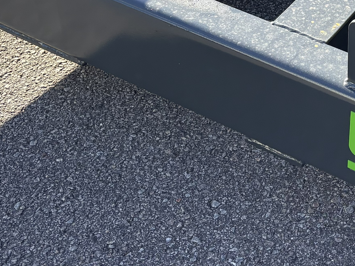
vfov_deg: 16.6
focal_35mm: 85
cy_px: -59
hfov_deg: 21.9
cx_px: 384
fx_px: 872
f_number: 1.6
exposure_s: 1/830
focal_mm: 5.96
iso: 50
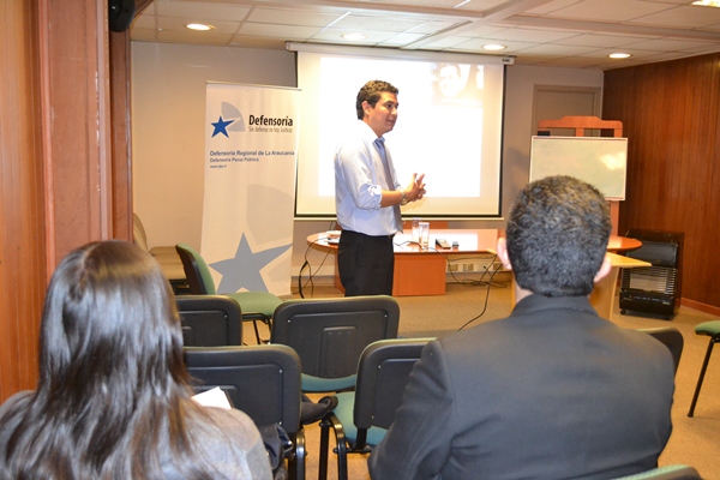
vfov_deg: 36.9
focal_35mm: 36
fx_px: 720
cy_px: 240
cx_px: 360
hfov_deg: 53.1
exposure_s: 1/60
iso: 3200
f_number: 4
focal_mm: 24
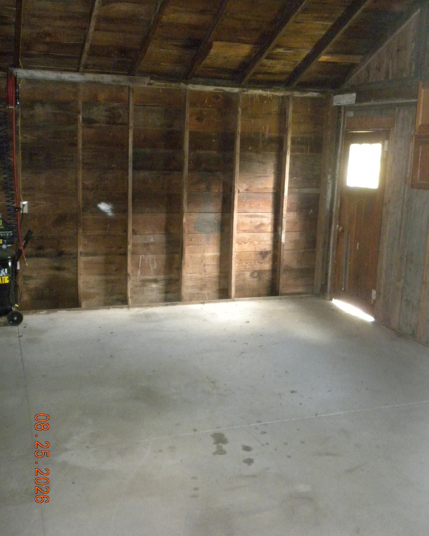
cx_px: 214
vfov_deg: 46.8
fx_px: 619
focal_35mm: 39
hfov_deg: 38.2
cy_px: 248
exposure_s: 1/30
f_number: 3.5
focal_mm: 6.6
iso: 733
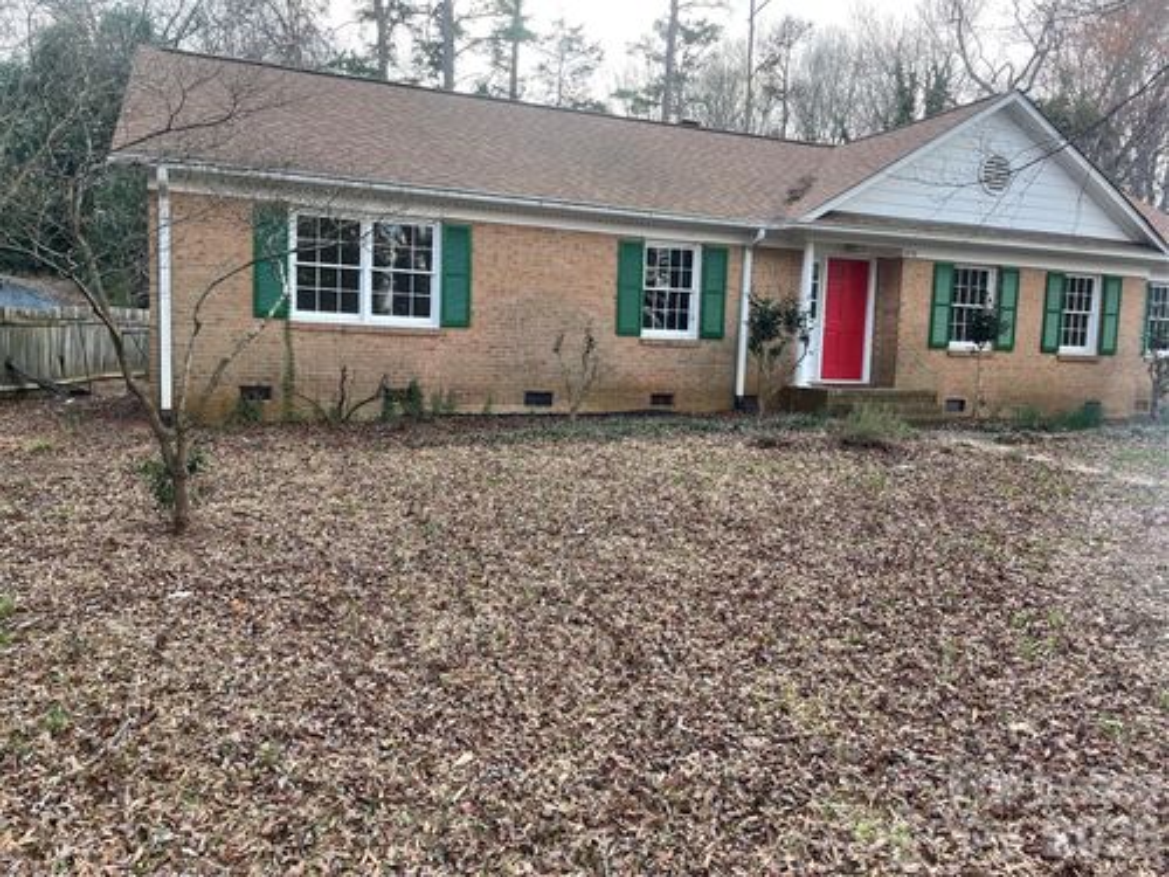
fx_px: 878
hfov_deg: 67.3
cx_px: 584
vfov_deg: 53.1
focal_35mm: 26
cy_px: 438
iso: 32
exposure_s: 1/169
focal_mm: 4.2
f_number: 1.6
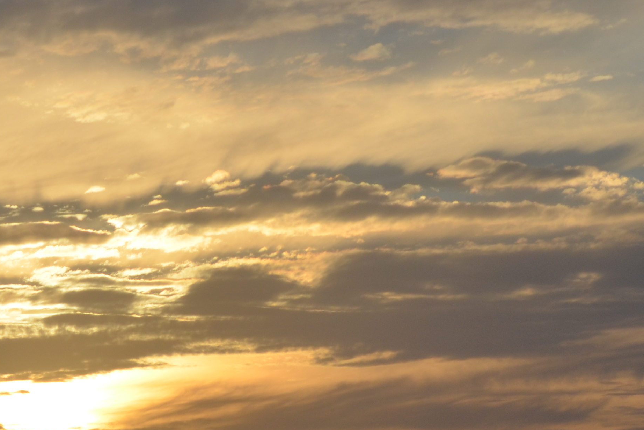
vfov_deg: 5.5
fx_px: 4437
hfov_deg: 8.3
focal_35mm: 248
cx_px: 107
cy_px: 444
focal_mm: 62
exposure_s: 1/800
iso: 200
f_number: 7.1
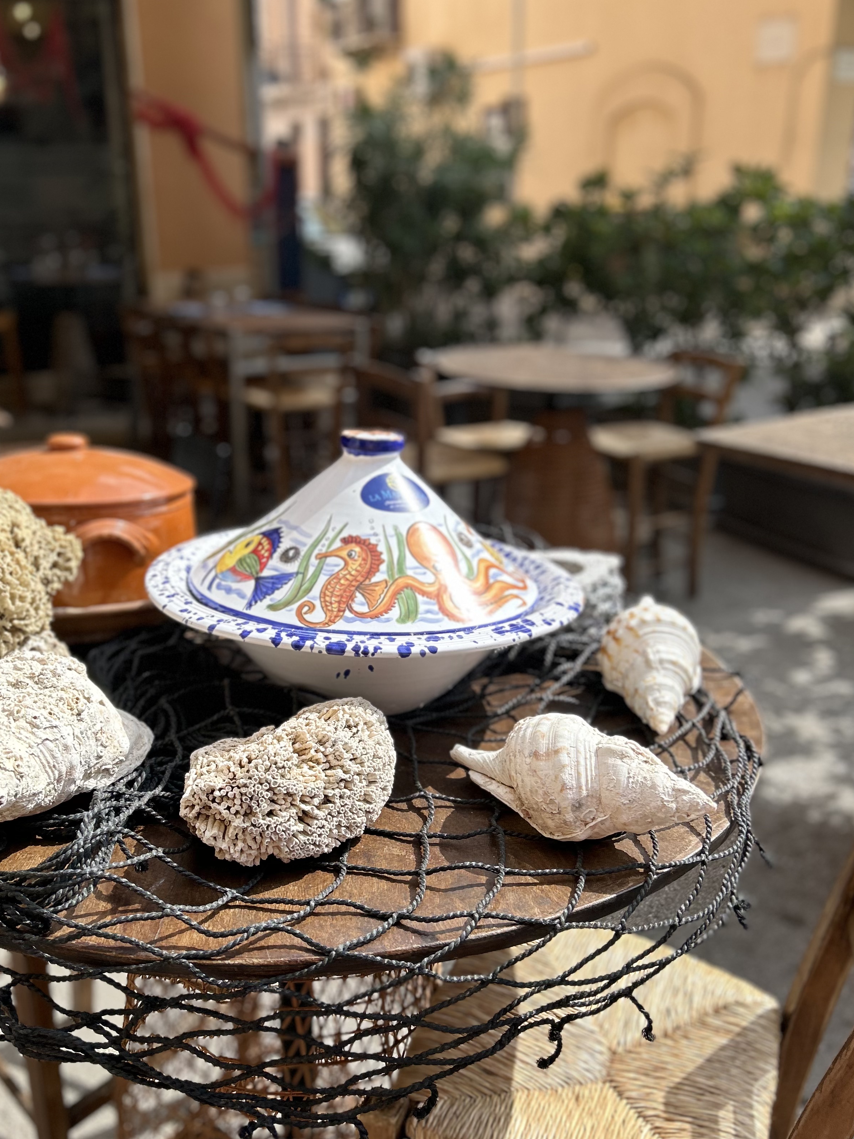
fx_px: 1085
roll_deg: +0.8
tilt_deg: -22.1
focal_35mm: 33
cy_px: 603
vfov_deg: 55.3
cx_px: 374
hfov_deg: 42.9
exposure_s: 1/2762
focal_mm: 5.7
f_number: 1.5
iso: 50
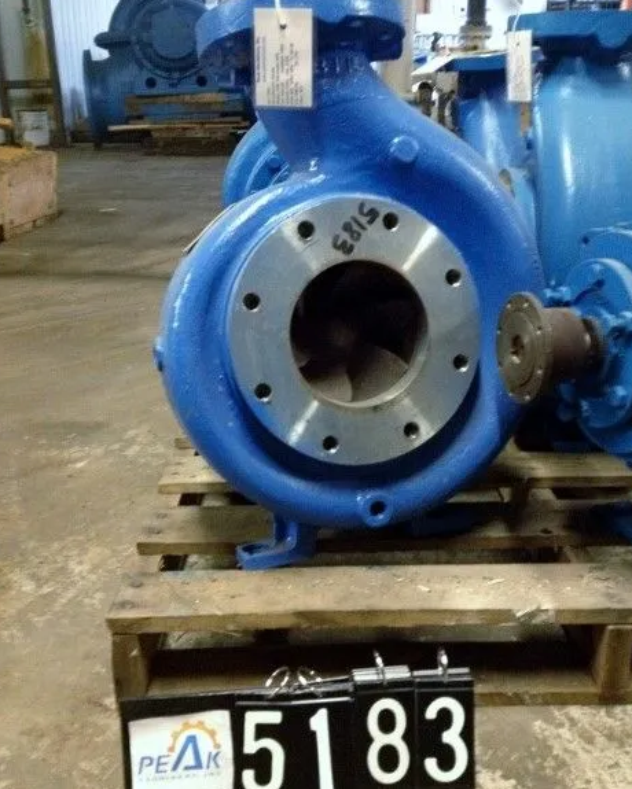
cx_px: 322
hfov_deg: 39.2
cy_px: 390
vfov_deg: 47.9
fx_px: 888
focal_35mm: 38
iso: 500
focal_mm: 4.28
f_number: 2.4
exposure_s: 1/15
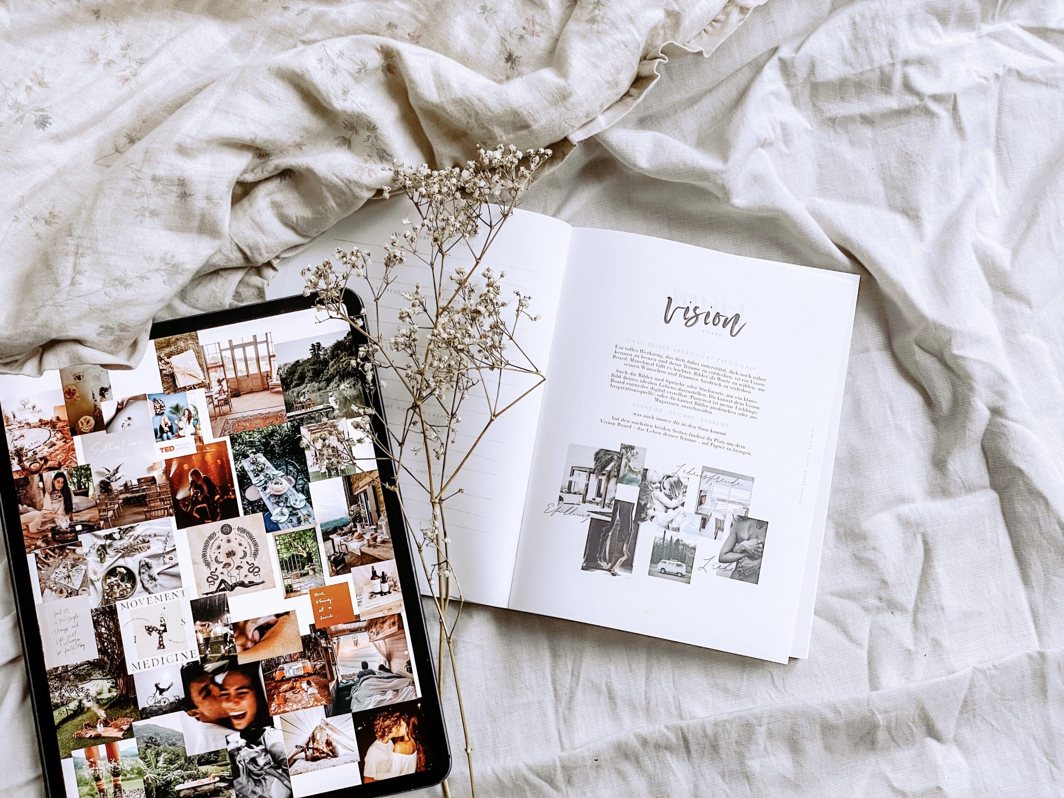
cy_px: 399
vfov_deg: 28.0
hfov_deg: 36.8
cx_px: 532
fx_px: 1598
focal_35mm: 52
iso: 50
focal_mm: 6
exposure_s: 1/120
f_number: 2
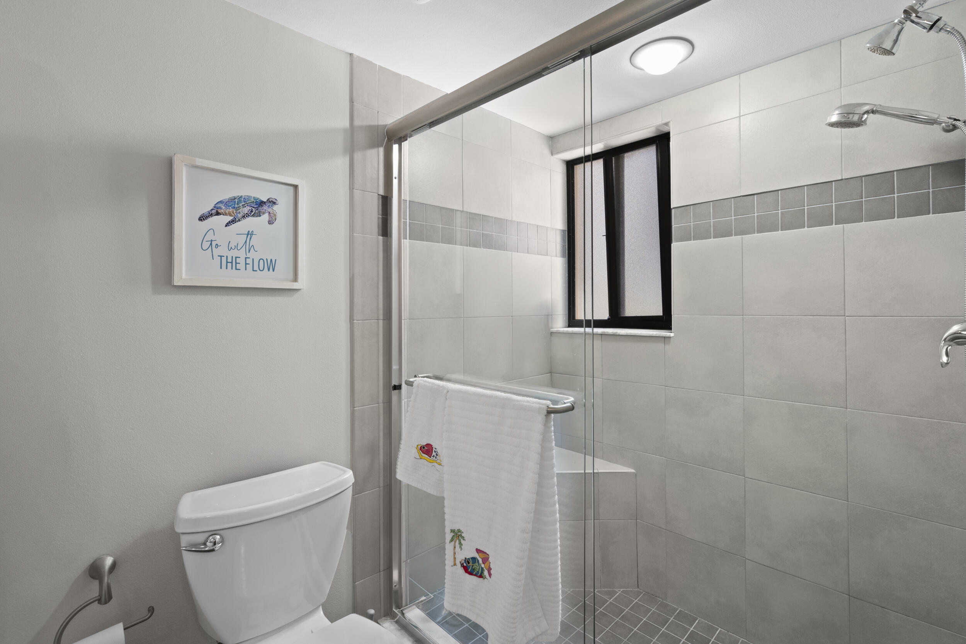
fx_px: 429
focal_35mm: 16
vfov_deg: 73.8
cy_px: 322
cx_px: 483
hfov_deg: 96.7
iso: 640
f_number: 11
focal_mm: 16
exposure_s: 1/1.67
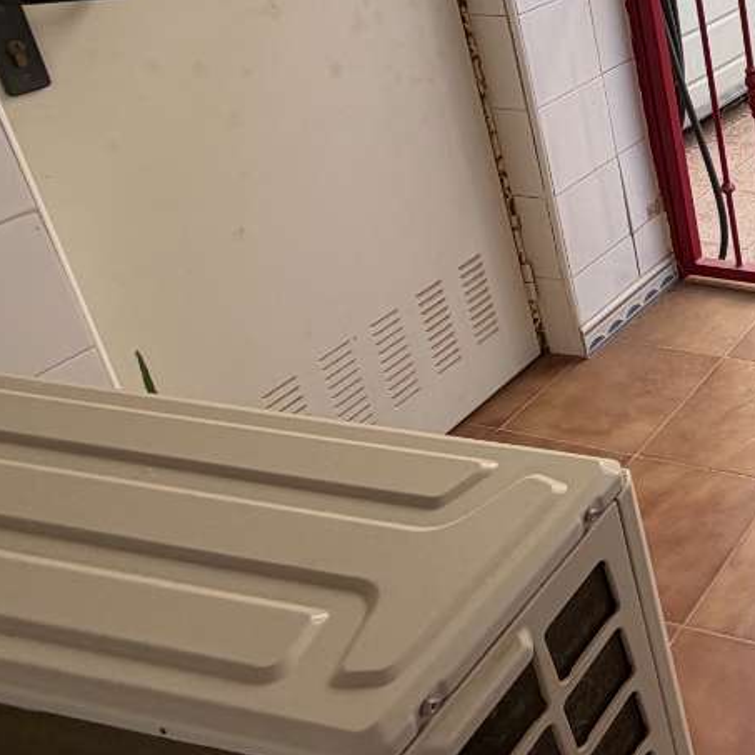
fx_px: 1012
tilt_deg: -21.1
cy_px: 69
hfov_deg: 29.0
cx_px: 1082
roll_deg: +1.2
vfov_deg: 38.0
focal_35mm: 41
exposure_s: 1/236
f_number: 2.2
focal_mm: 2.22
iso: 40
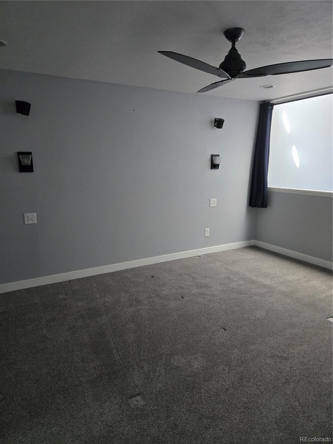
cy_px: 222
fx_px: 295
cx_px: 166
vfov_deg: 73.9
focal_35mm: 23
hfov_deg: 58.9
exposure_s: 1/120
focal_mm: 5.4
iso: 1000
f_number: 1.8
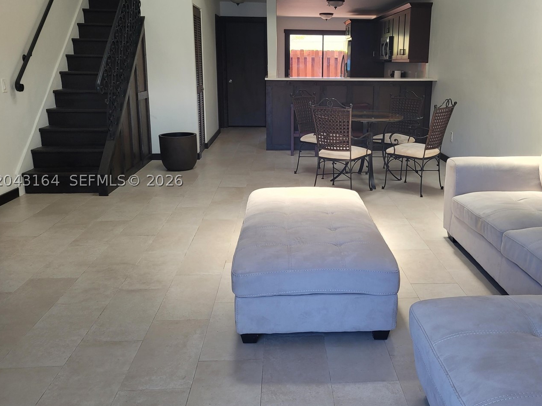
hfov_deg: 55.1
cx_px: 315
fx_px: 517
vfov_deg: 42.9
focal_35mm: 33
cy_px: 180
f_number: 1.8
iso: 80
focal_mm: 5.4
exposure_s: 1/120
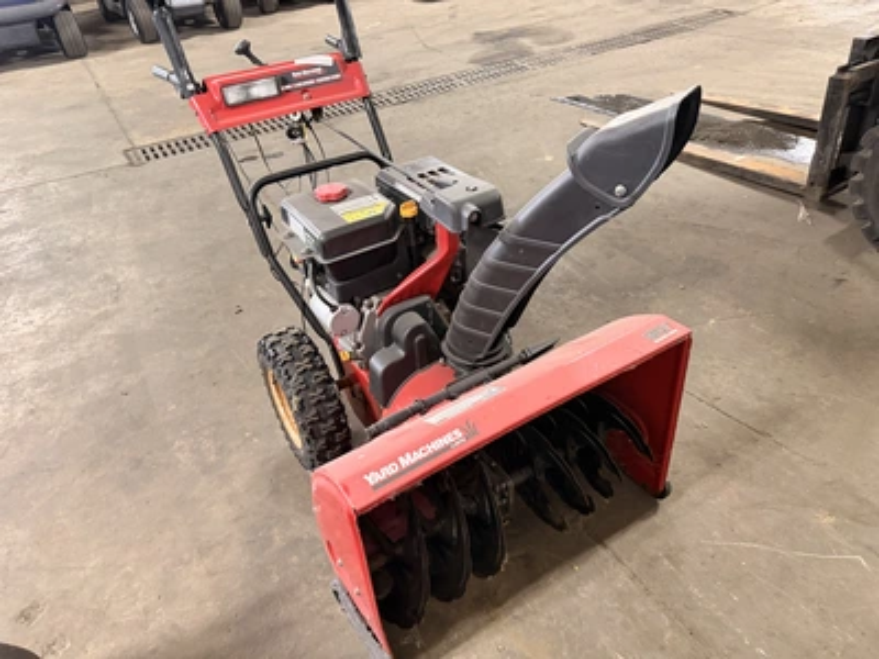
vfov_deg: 56.8
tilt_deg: -33.5
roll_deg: +5.5
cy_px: 330
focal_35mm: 24
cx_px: 440
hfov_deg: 71.6
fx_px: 609
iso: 800
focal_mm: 6.76
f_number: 1.78
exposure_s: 1/60
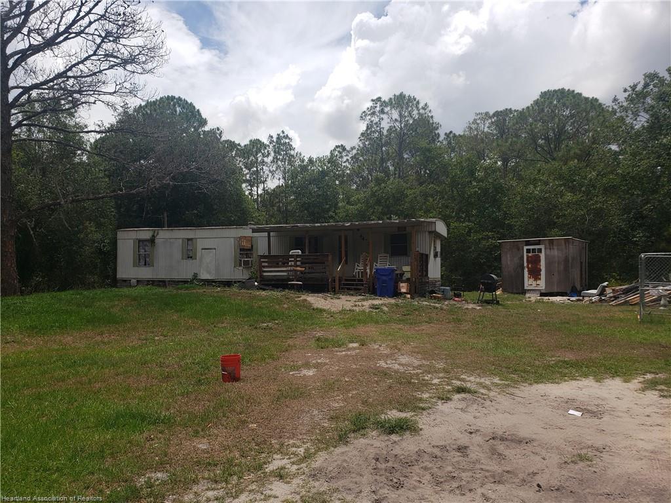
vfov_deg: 53.1
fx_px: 504
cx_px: 336
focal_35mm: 26
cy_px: 252
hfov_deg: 67.3
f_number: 2.4
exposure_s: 1/1813
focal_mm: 4.3
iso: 50
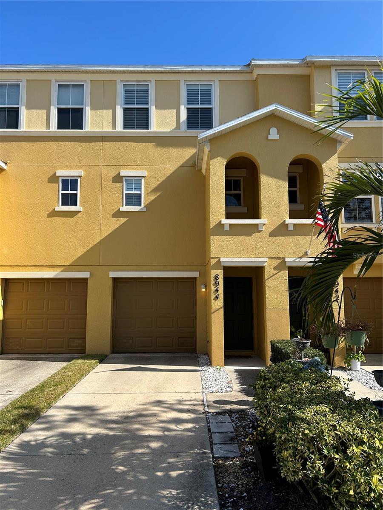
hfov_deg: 53.1
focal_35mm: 26
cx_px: 192
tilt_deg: +6.9
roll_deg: -0.1
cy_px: 255
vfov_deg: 67.3
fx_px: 384
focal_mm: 5.7
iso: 50
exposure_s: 1/2457
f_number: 1.5
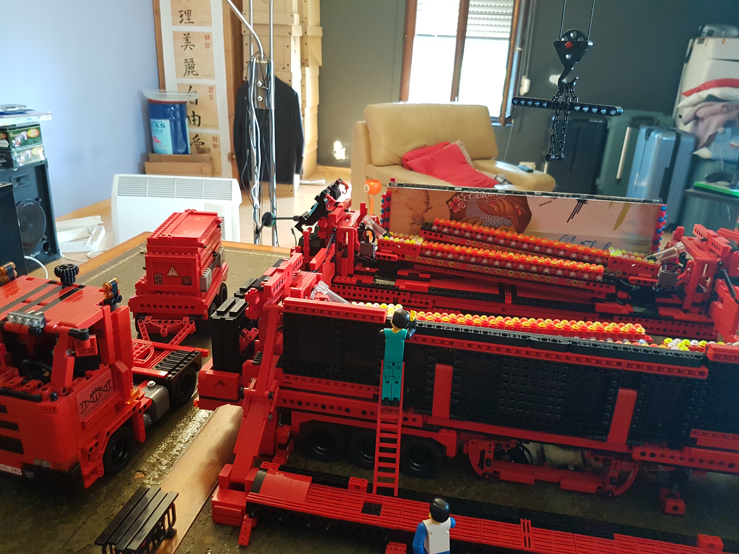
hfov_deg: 67.3
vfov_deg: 53.1
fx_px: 555
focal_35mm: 26
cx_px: 370
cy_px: 277
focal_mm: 4.2
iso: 200
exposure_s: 1/50
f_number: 1.7
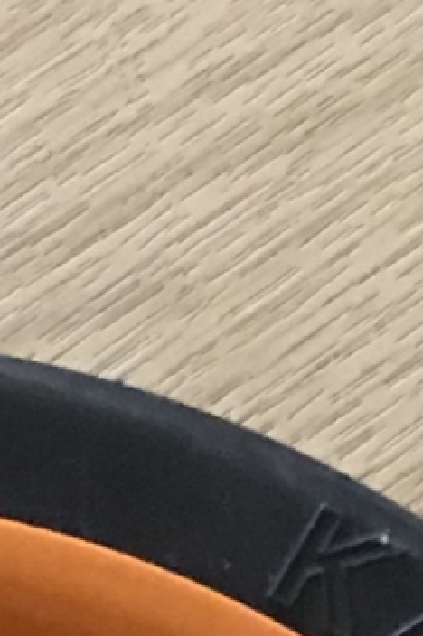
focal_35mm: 212
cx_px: -134
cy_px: 1308
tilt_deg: -85.5
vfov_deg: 9.1
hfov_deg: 6.4
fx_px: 3744
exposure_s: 1/6
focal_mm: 3.99
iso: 80
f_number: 1.8
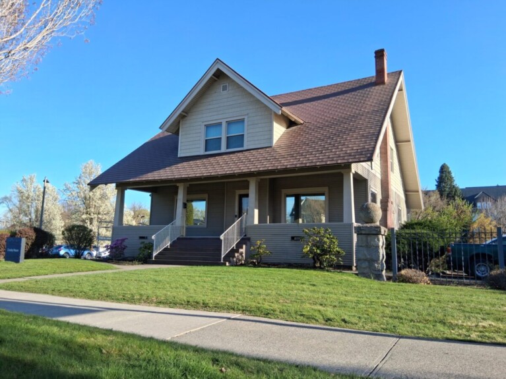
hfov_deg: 67.3
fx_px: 380
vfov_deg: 53.1
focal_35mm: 26
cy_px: 190
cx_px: 253
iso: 25
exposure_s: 1/296
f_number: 1.8
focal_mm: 3.98
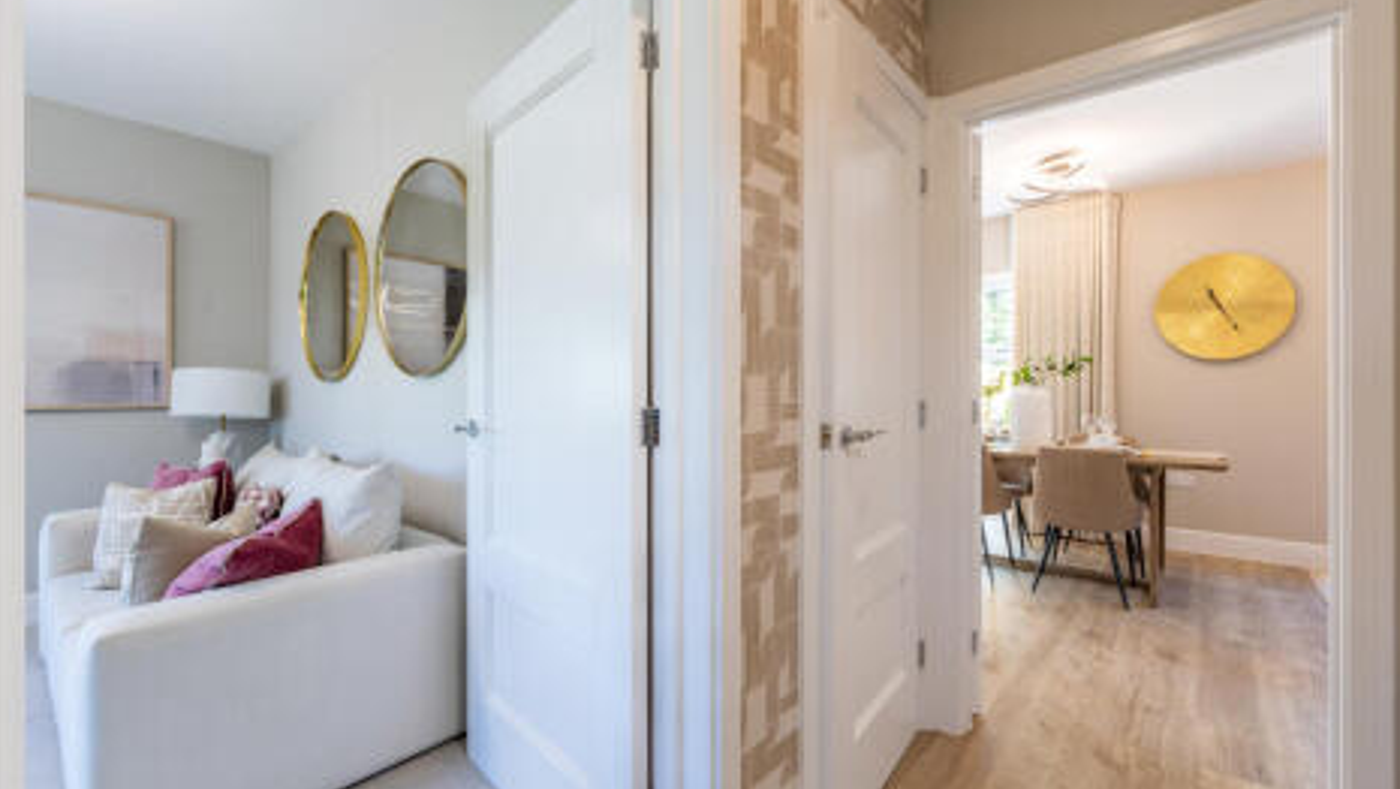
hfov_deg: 103.0
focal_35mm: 15
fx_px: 557
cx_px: 702
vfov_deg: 70.6
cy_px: 381
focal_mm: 14
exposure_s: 1/3
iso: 100
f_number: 11
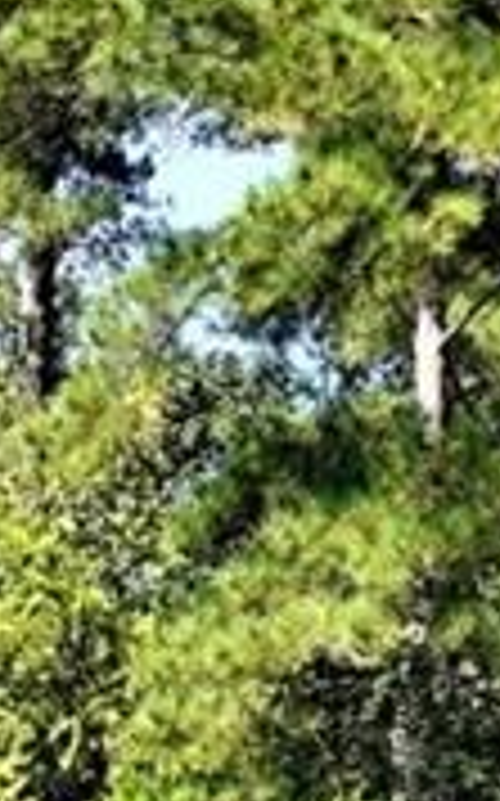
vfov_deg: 13.7
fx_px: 3079
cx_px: -694
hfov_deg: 8.5
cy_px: 1287
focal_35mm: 141
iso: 100
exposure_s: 1/100
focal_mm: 24
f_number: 7.1
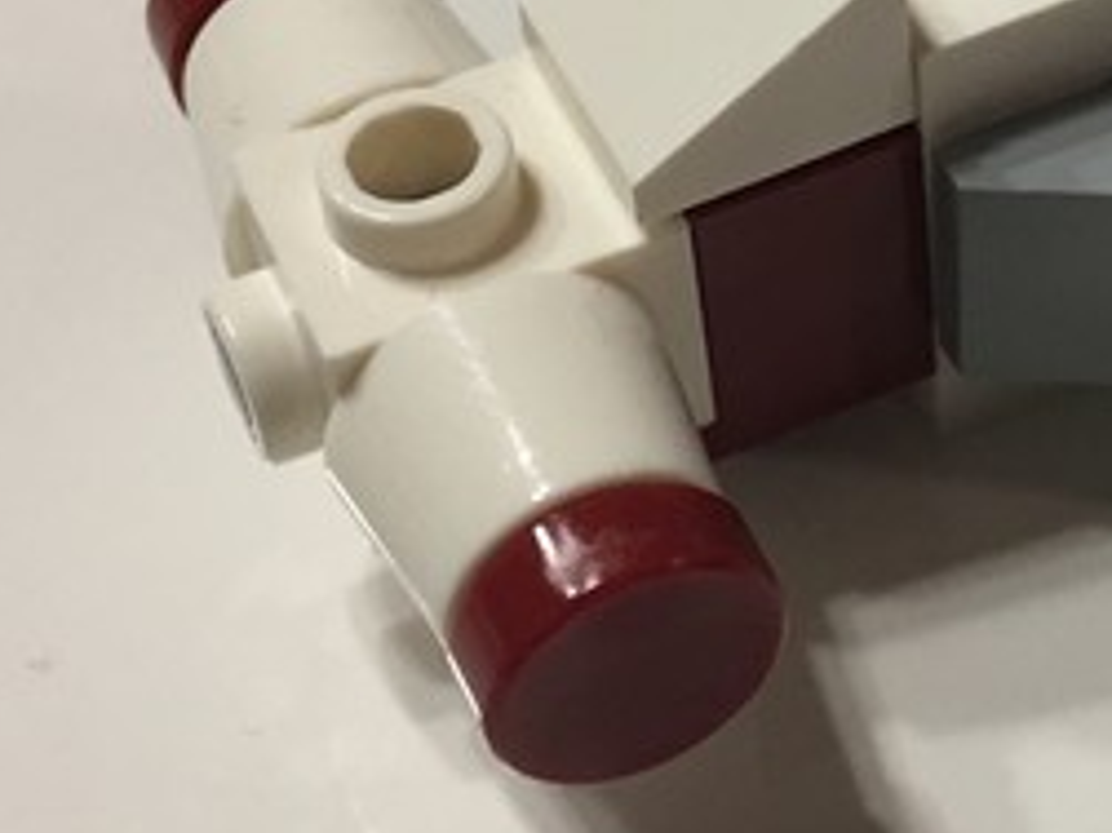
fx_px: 3339
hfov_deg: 18.1
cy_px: 69
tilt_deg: -46.8
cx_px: 1285
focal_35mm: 104
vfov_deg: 14.1
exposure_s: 1/33
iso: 125
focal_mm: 4.15
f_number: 2.2
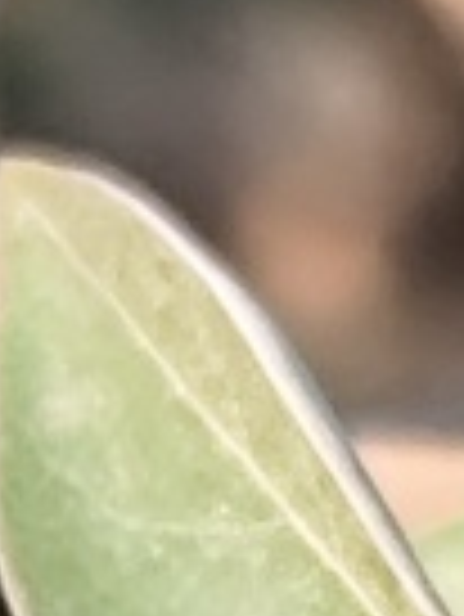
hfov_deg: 2.6
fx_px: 10278
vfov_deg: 3.3
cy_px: 2080
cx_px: -54
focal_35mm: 576
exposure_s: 1/271
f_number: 1.65
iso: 50
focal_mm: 6.14
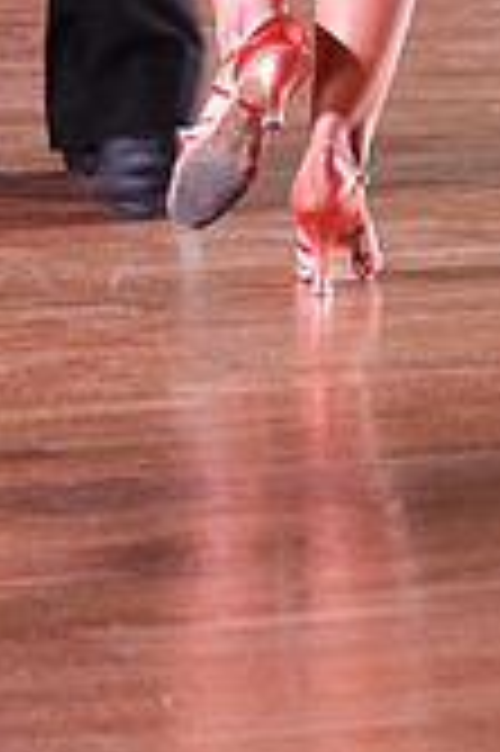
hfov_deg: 2.6
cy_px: -504
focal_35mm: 525
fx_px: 10959
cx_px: -142
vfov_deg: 3.9
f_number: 4.5
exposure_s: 1/200
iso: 4000
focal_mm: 151
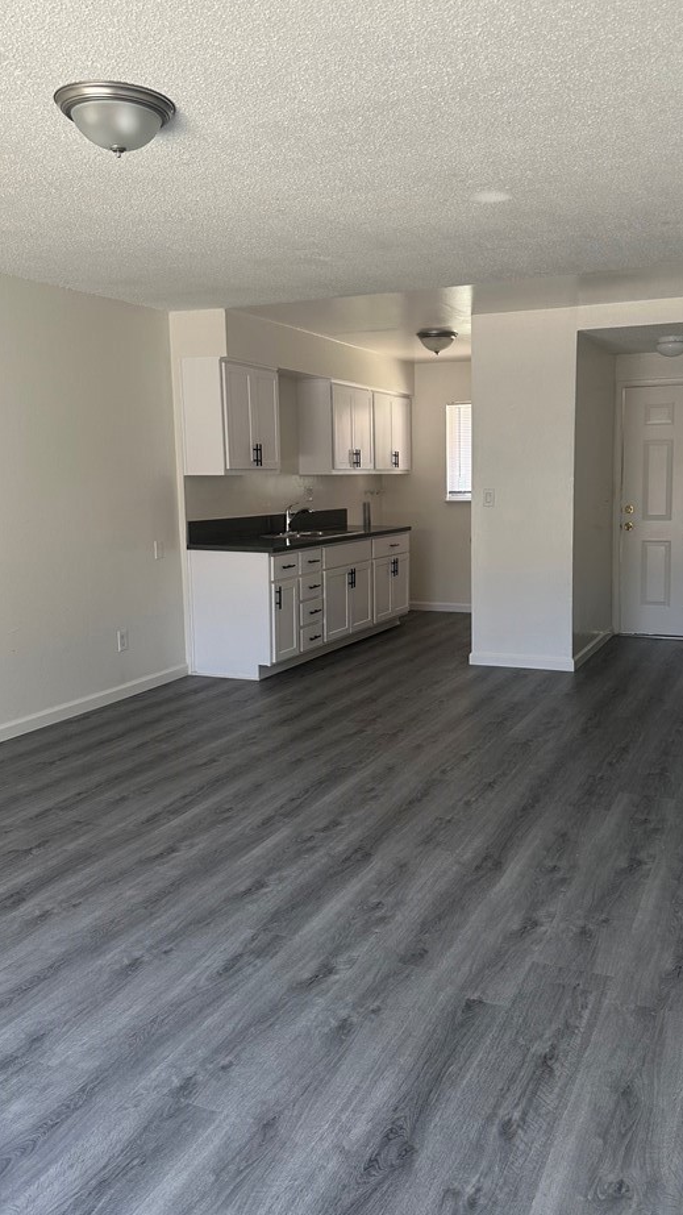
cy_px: 594
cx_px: 418
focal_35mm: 29
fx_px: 934
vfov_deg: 66.1
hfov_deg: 39.9
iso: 125
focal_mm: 6.86
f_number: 1.78
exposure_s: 1/121
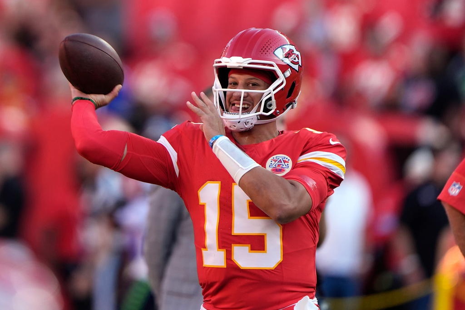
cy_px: 155
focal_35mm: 600
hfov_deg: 3.4
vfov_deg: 2.3
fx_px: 7747
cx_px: 232
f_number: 4
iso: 800
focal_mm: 600
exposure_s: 1/2000
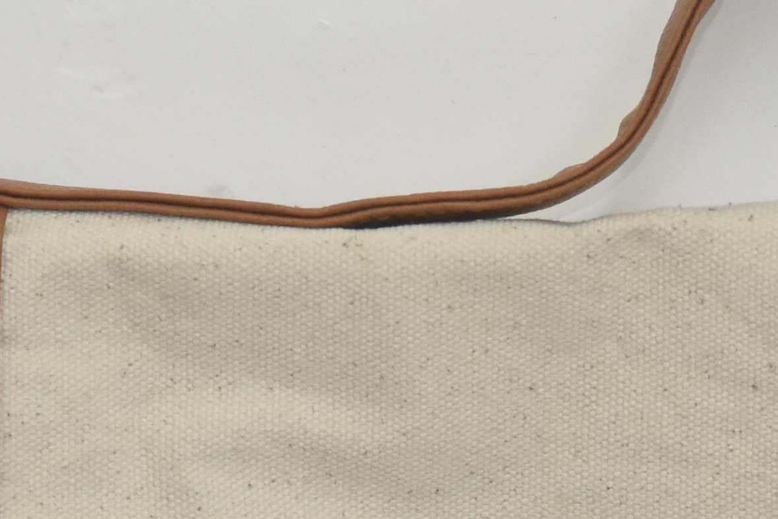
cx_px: 624
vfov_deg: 1.8
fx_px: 16235
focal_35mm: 751
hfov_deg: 2.7
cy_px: 1211
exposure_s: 1/250
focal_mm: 120
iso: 2000
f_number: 5
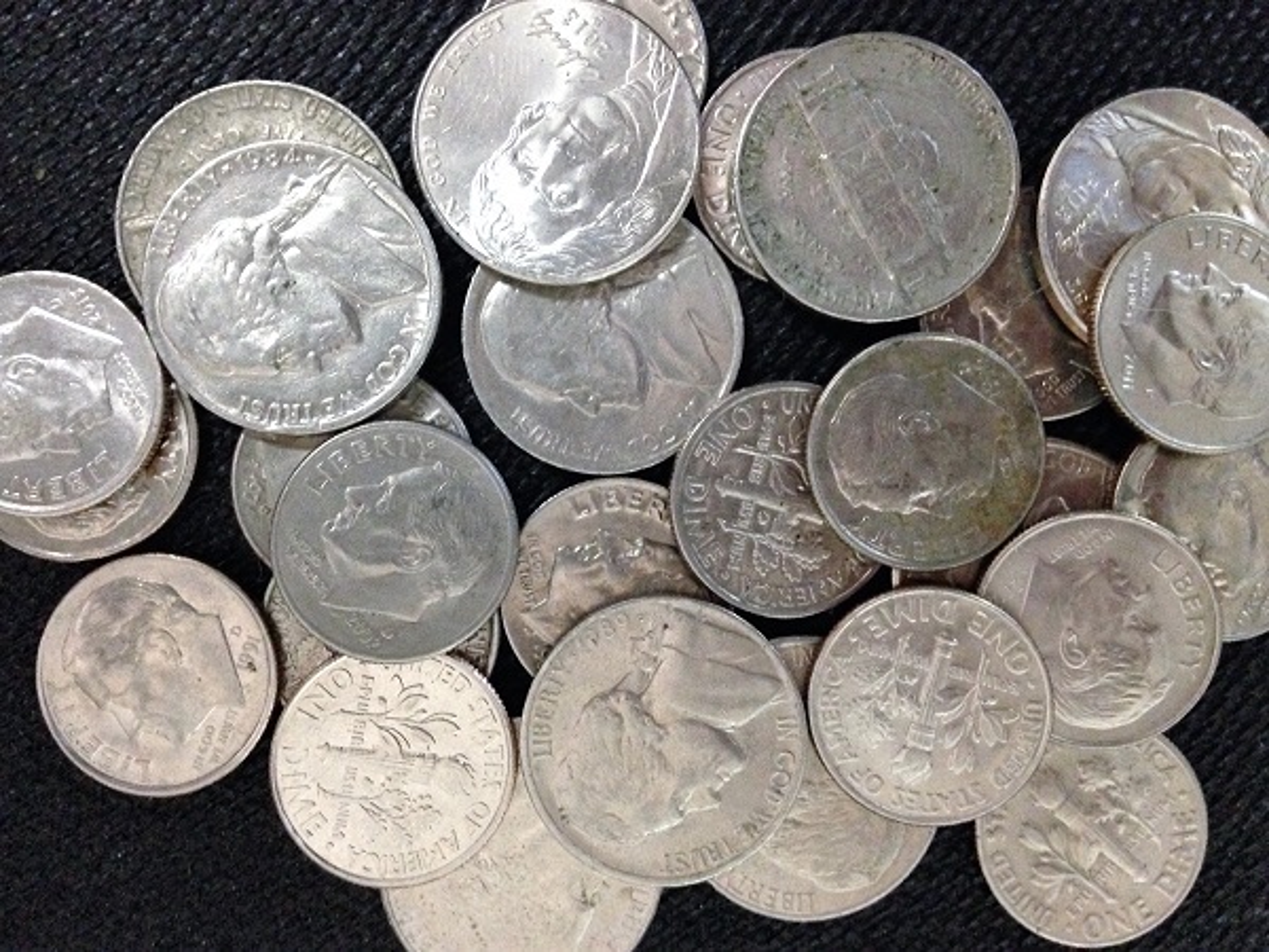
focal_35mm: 33
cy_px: 476
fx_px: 1210
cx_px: 634
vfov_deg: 42.9
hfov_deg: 55.4
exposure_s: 1/15
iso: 500
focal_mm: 4.12
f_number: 2.4
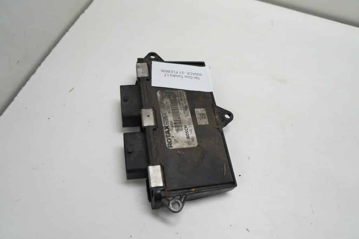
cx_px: 180
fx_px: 284
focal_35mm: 28
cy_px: 120
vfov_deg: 45.7
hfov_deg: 64.5
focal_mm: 19
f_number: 3.5
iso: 125
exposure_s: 1/60
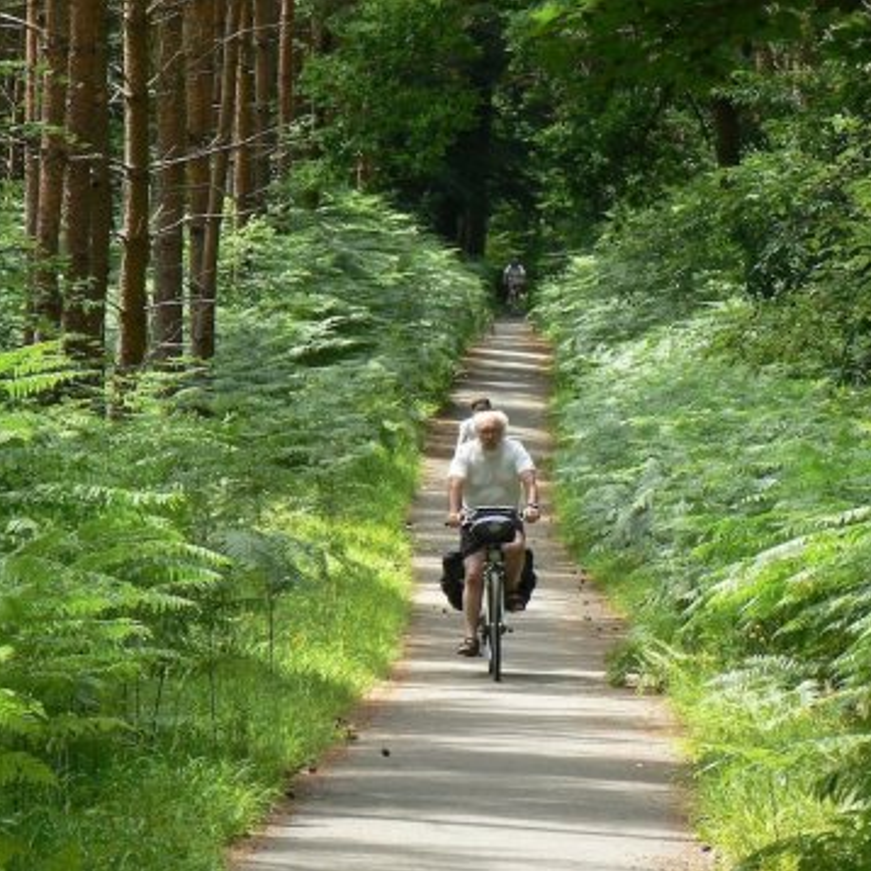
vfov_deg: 7.6
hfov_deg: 7.6
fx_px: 6547
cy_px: 436
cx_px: 489
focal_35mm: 230
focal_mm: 32.3
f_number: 5.6
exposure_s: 1/100
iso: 80
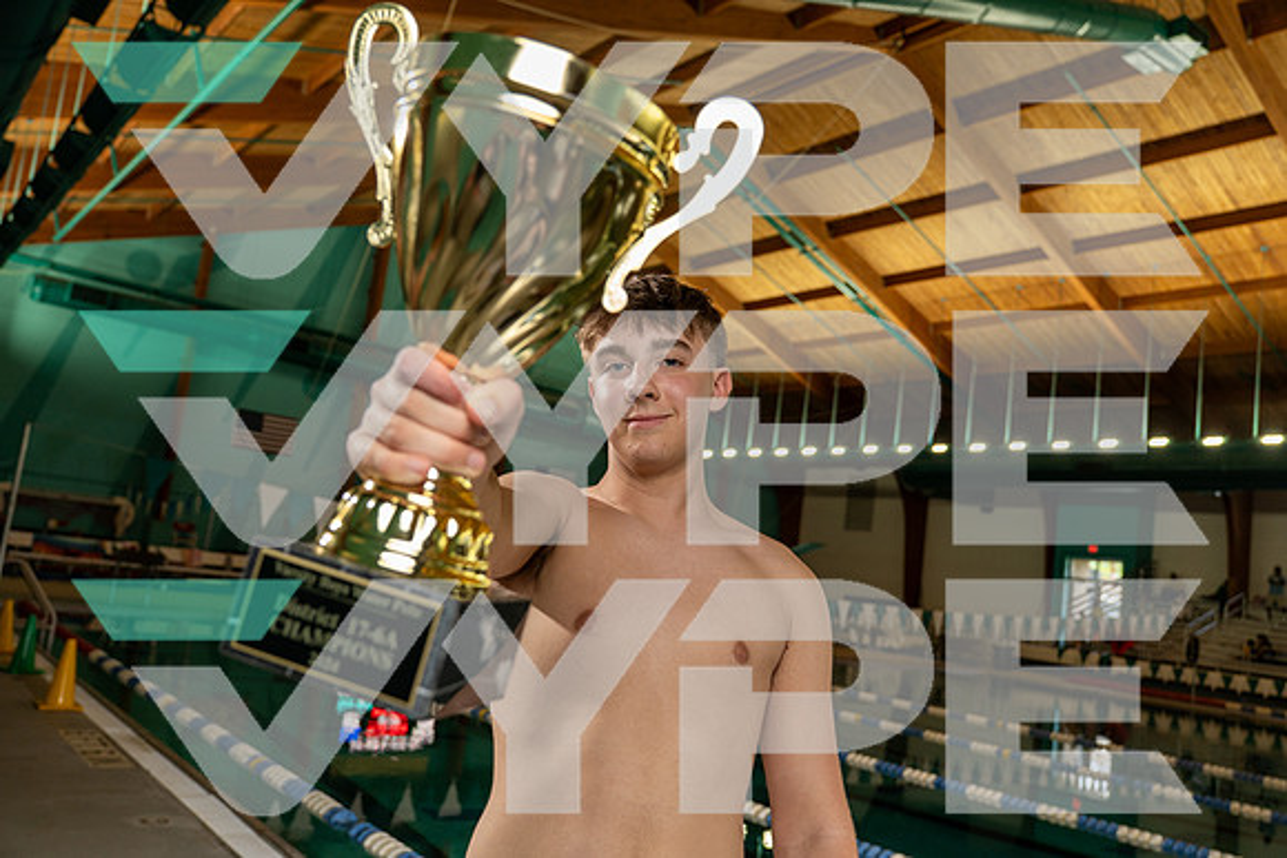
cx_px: 644
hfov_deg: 63.6
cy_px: 429
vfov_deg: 45.0
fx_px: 1037
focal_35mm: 29
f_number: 4
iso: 500
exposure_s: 1/250
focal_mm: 29
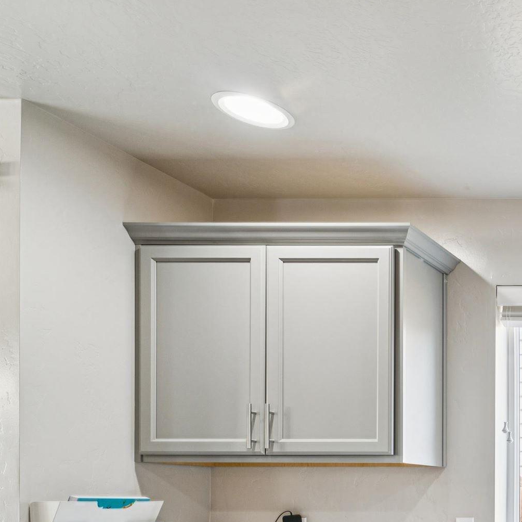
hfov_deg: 27.3
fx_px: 692
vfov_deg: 37.6
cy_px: 503
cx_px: 798
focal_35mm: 41
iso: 400
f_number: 13
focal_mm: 15.6
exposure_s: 1/4
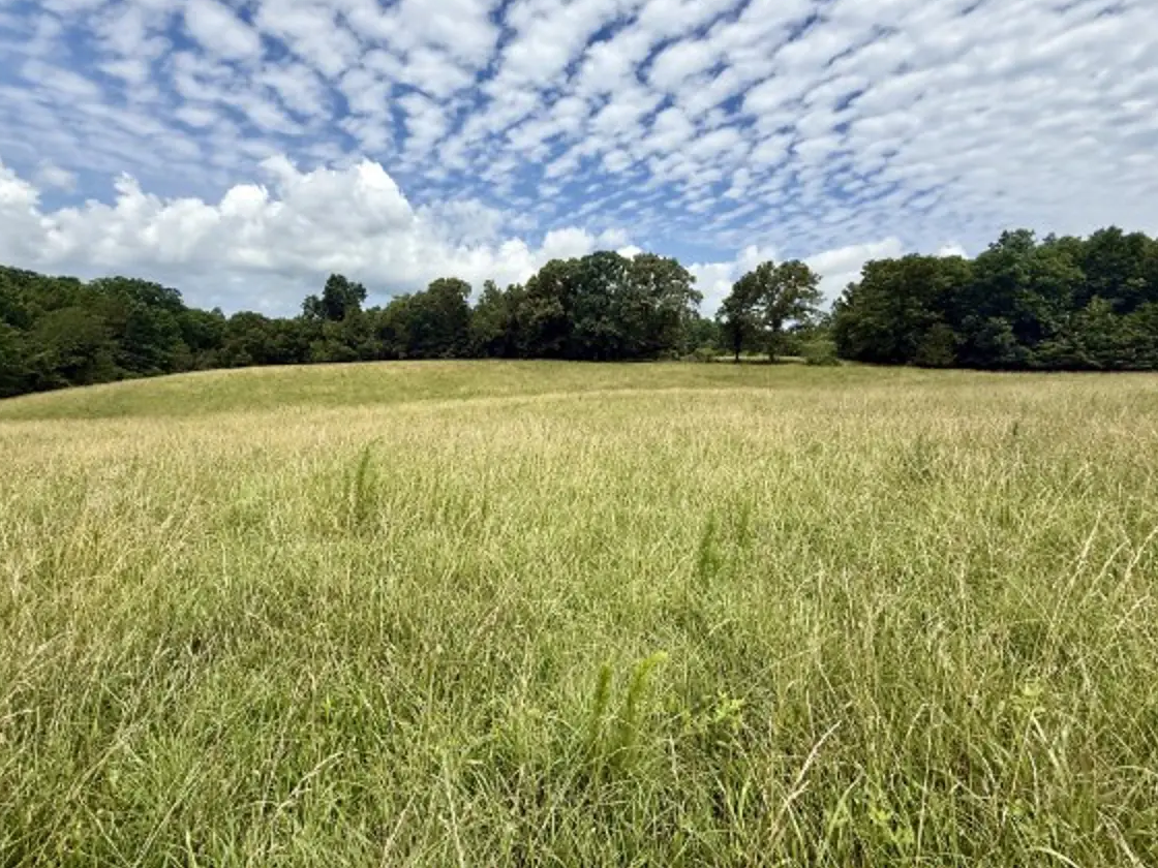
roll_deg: -2.4
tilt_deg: -4.3
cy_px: 404
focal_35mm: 15
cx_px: 540
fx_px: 502
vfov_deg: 81.6
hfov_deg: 98.0
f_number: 2.2
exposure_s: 1/2506
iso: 50
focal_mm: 2.22
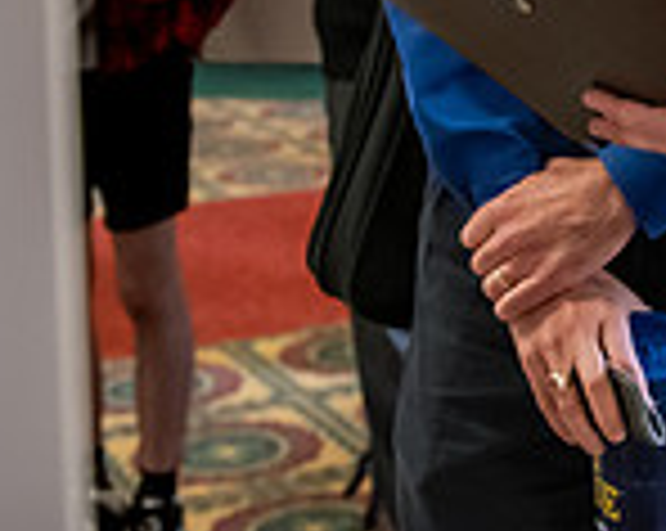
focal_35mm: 107
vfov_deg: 13.5
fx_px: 2106
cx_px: 711
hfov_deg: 17.4
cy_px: -290
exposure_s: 1/200
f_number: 3.2
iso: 3200
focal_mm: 29
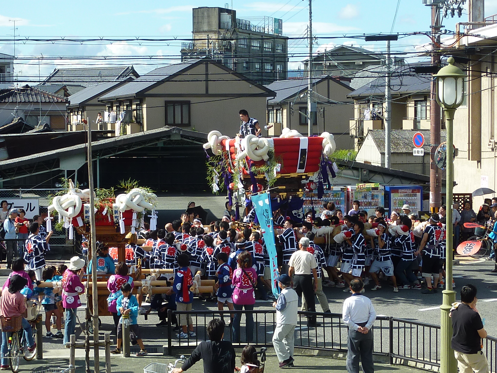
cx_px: 248
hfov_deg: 24.4
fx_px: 1149
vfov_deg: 18.4
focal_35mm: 80
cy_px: 186
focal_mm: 7.3
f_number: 4
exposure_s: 1/400
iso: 80
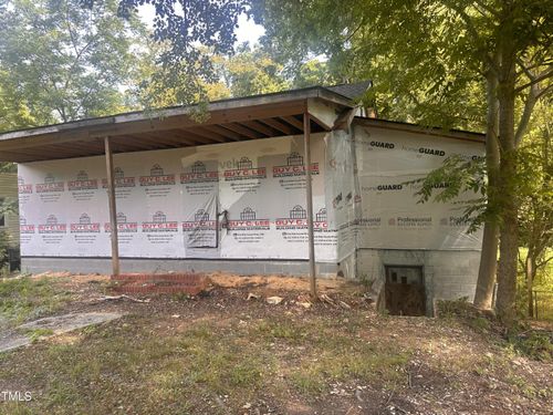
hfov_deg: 71.6
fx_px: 383
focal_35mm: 24
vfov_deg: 56.8
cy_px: 208
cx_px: 276
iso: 64
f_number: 1.78
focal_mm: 6.86
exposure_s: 1/121
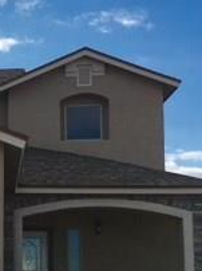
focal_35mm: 92
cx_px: -92
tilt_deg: +7.6
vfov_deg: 21.1
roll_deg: -0.7
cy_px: 215
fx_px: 717
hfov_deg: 15.0
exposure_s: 1/3077
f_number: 2.2
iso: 25
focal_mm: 4.15
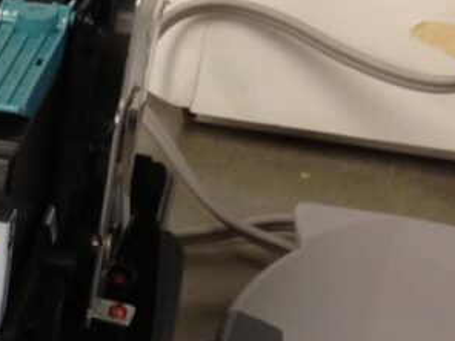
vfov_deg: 9.3
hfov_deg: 11.7
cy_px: 475
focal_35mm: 156
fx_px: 2050
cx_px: -372
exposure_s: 1/20
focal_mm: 4.13
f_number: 2.4
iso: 125
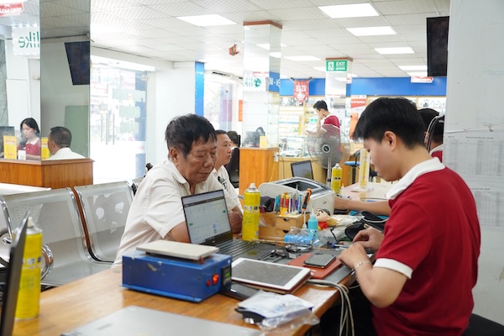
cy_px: 168
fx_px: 517
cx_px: 252
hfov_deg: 52.0
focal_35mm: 37
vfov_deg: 36.0
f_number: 2.8
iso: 400
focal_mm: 24.6
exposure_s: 1/125
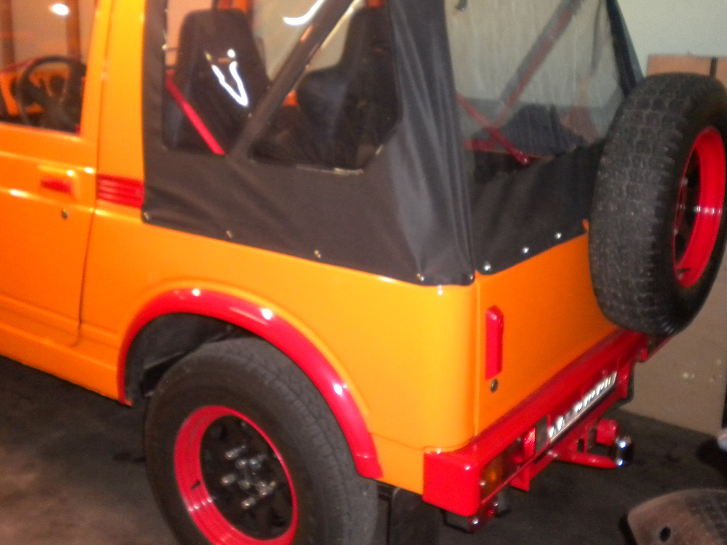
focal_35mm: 43
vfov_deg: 33.6
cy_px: 251
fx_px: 903
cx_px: 358
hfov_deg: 43.9
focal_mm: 6.3
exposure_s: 1/30
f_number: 3.1
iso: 400
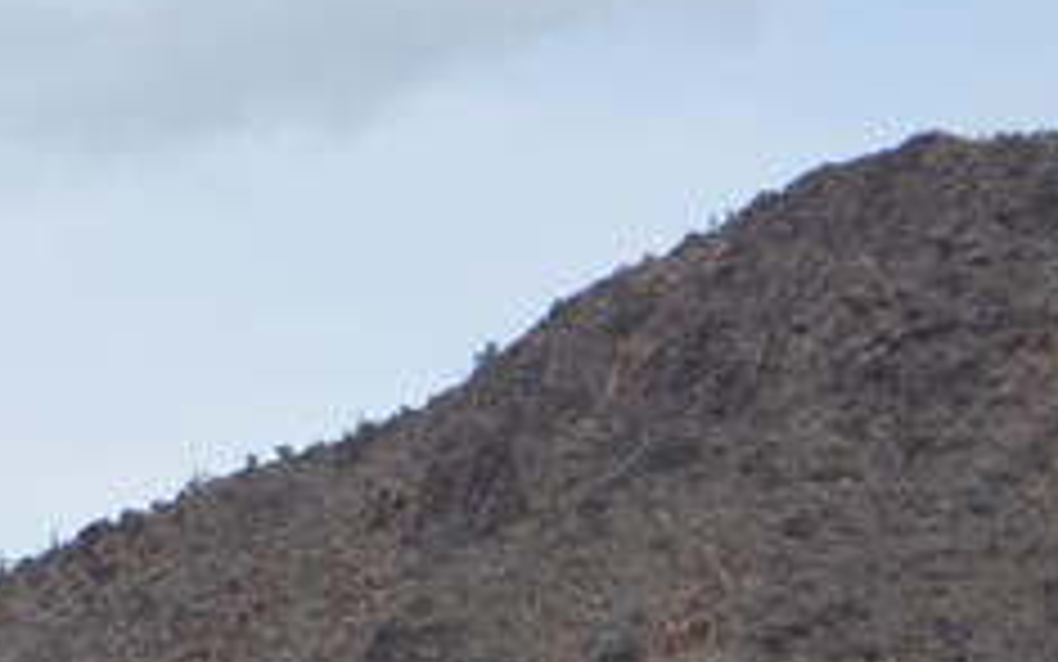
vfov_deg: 3.4
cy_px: 667
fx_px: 11171
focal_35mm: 387
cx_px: -477
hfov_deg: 5.4
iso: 400
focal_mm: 55
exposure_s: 1/1600
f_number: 7.1
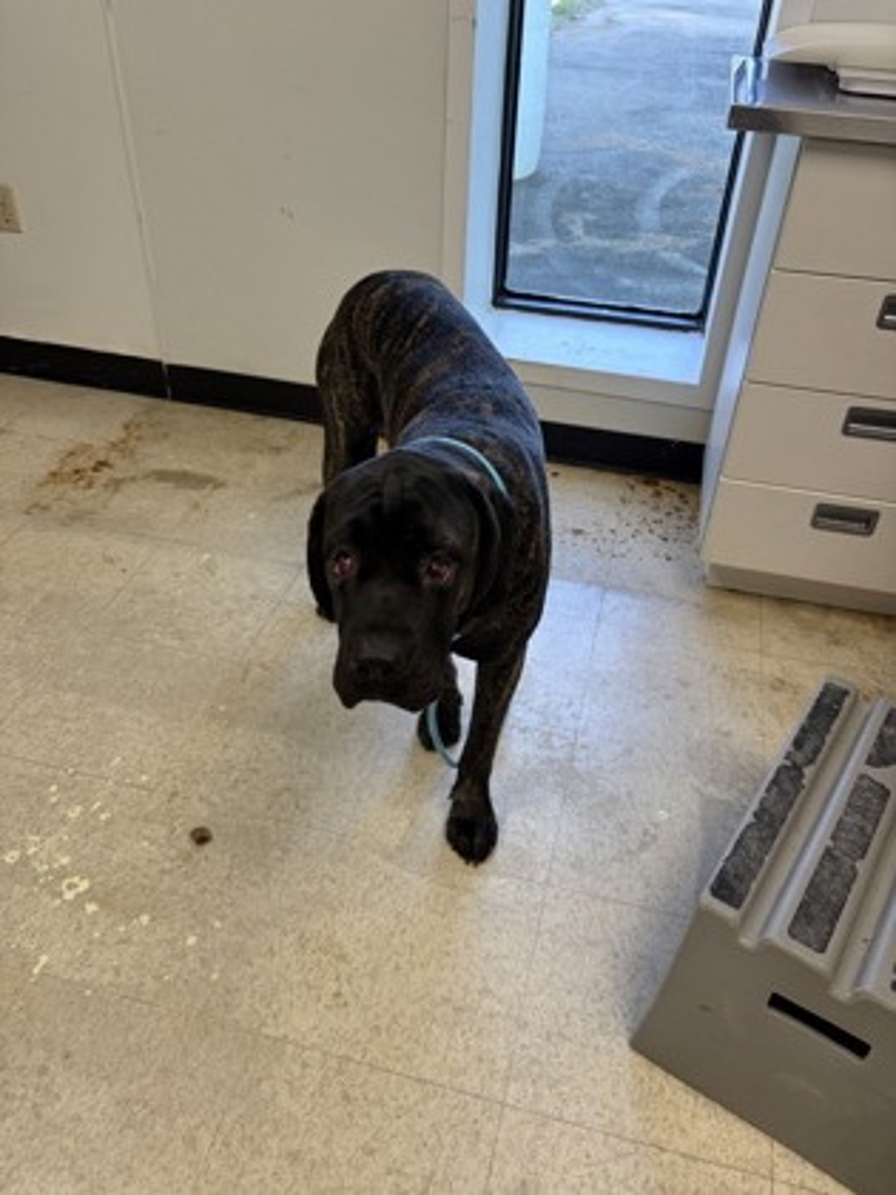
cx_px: 448
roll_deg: -0.8
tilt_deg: -39.3
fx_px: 897
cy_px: 598
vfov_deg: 67.3
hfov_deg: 53.1
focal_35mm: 26
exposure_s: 1/120
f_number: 1.6
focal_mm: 5.96
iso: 80
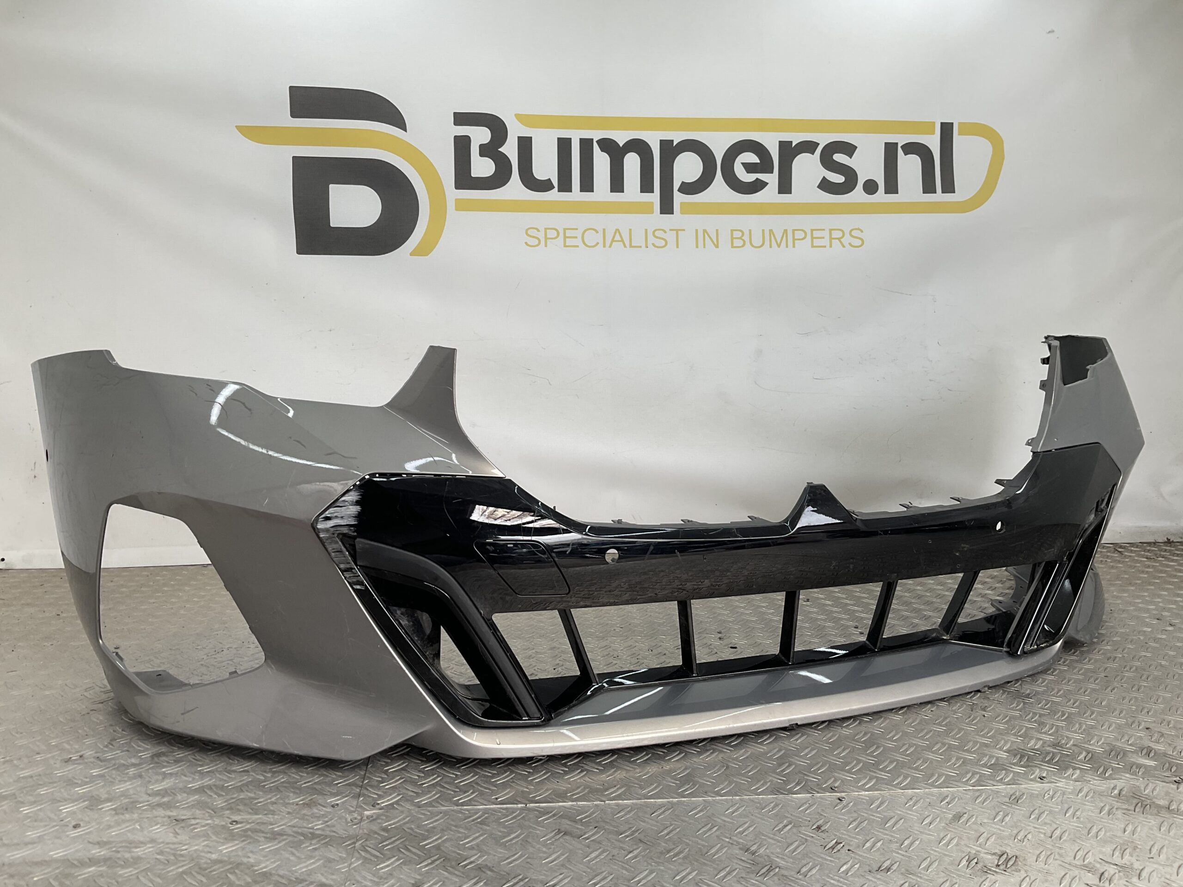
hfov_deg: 61.7
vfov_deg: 48.2
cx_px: 592
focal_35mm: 29
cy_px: 444
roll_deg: -1.2
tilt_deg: -7.3
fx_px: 991
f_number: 1.8
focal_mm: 3
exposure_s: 1/191
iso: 16
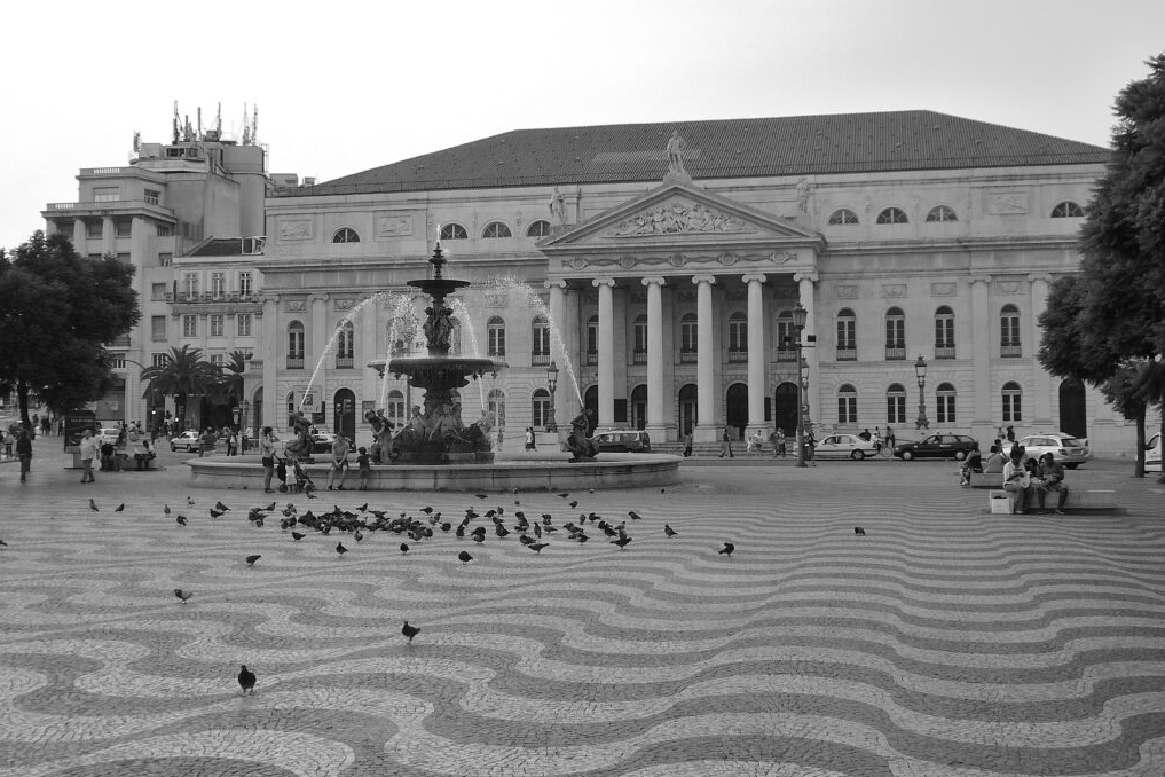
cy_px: 353
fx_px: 1424
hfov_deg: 44.5
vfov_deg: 30.5
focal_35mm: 44
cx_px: 581
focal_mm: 6.9
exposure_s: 1/250
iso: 80
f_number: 3.3
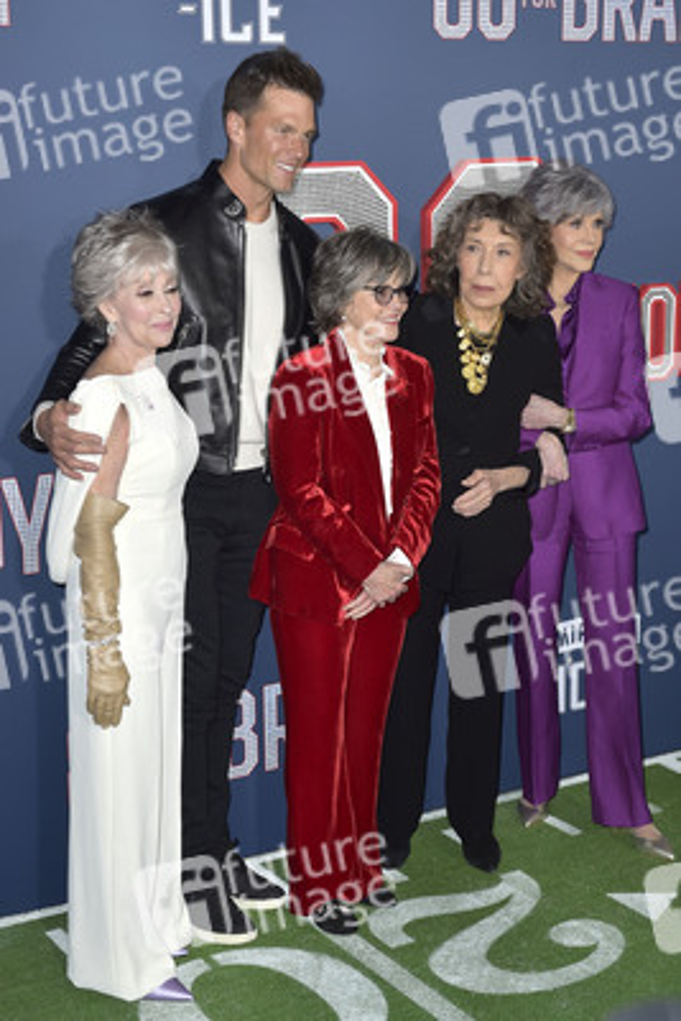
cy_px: 510
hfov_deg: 26.0
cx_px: 340
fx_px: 1474
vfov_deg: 38.2
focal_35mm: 52
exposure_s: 1/250
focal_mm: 52
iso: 500
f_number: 6.3
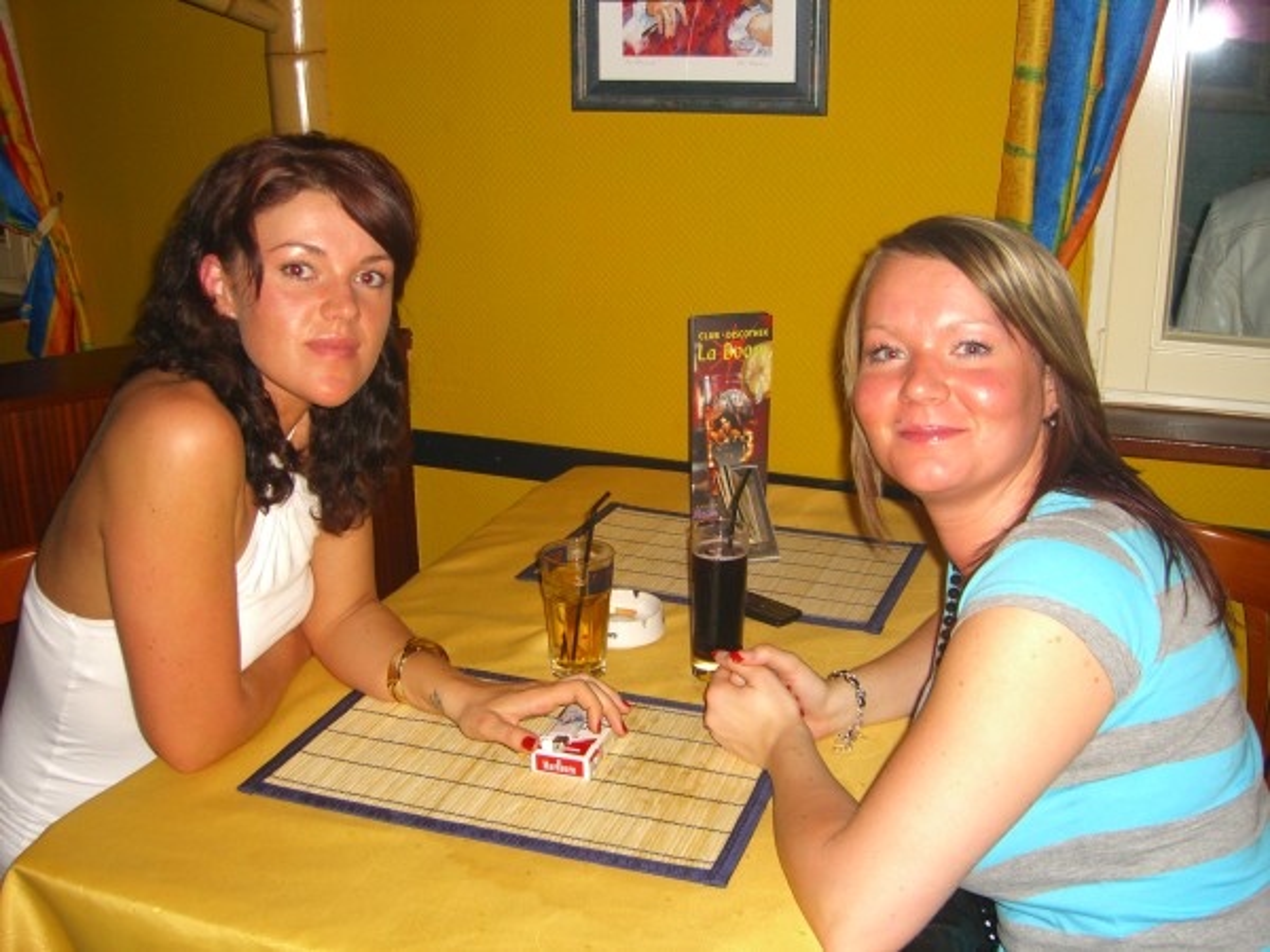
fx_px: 1394
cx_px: 635
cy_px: 476
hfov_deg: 49.0
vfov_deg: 37.7
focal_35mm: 38
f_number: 2.8
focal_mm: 7.9
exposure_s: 1/60
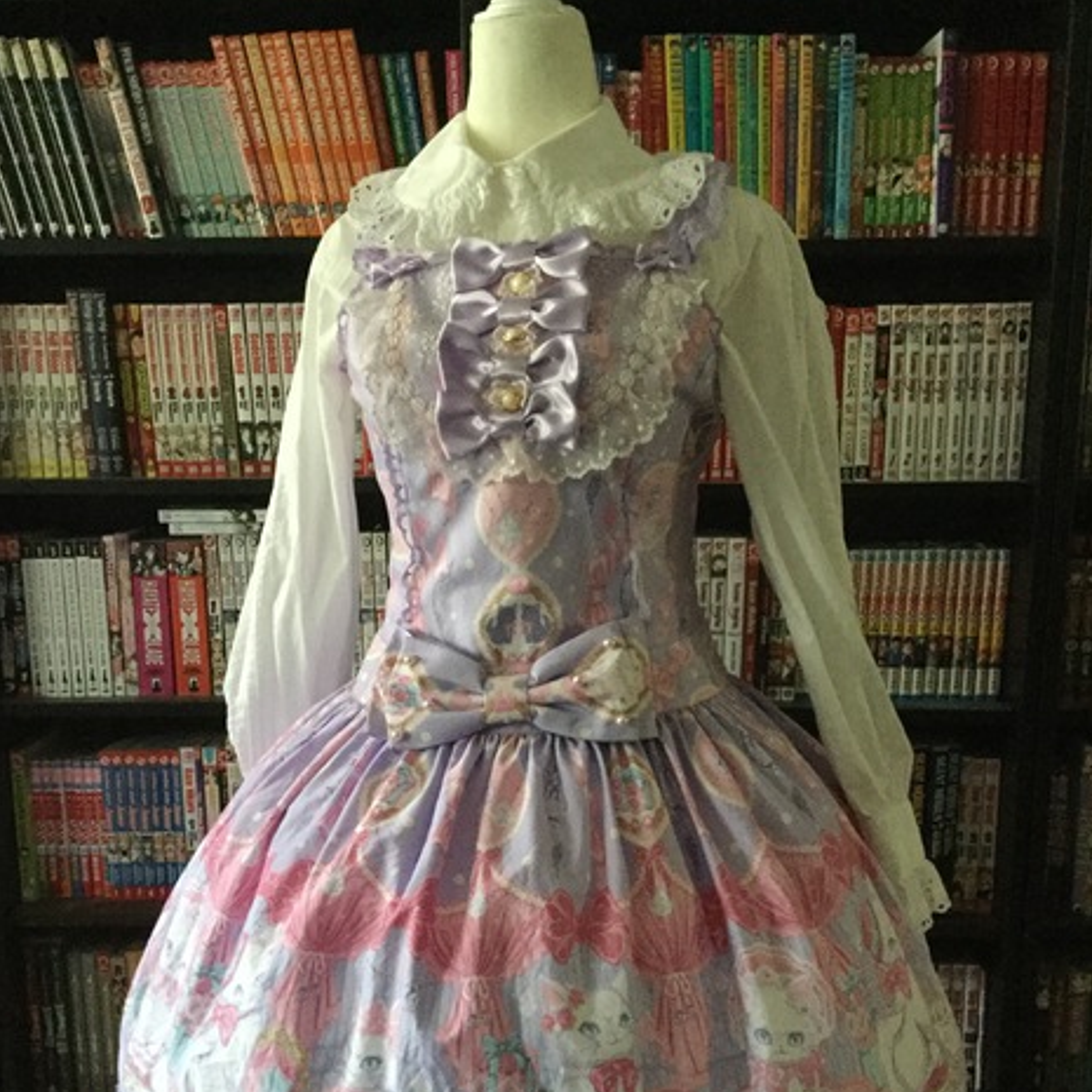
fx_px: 1356
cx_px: 545
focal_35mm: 38
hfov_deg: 43.9
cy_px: 680
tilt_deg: -10.7
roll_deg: +0.3
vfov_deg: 43.5
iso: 320
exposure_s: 1/15
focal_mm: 3.3
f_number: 2.4
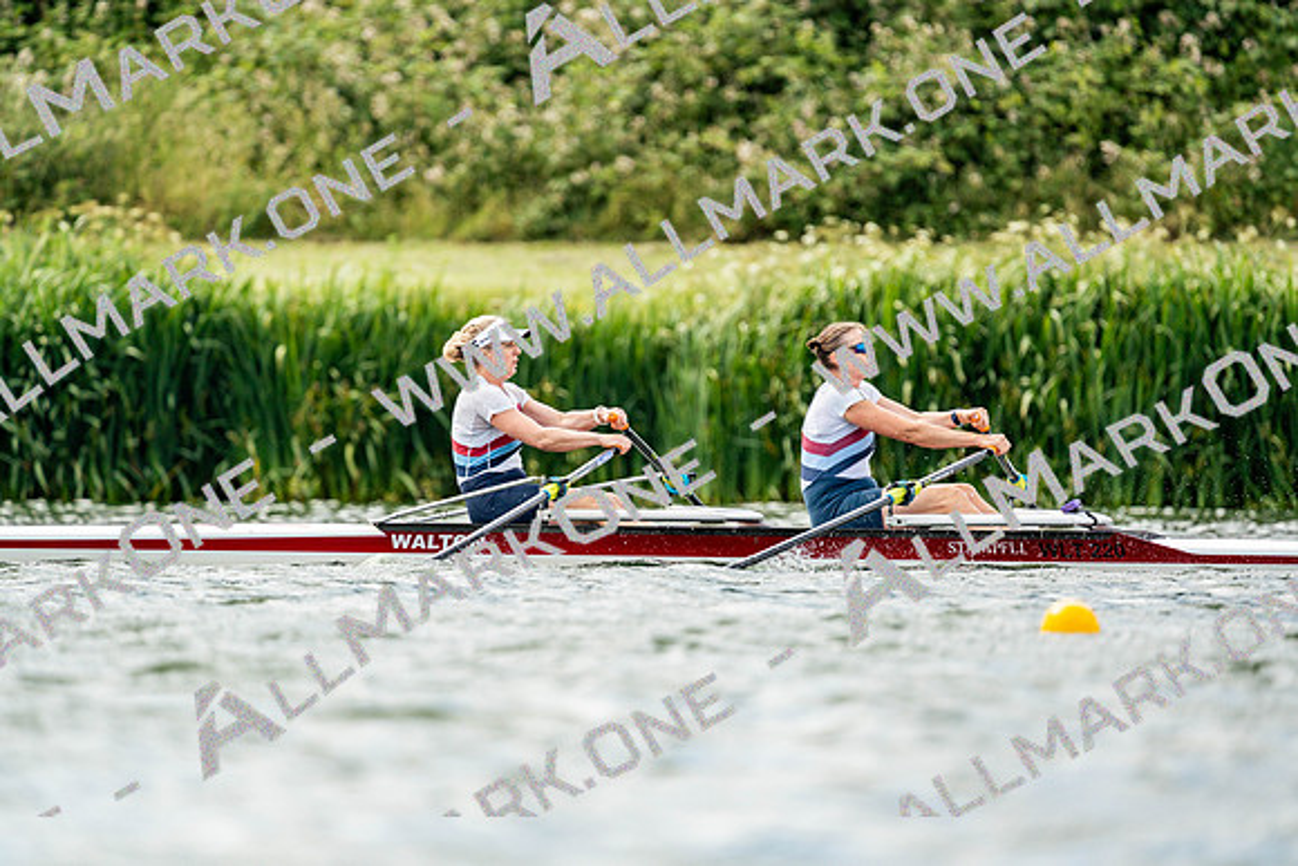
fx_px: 21637
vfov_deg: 2.3
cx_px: 649
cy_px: 433
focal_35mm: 600
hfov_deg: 3.4
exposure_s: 1/2000
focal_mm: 600
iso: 640
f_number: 6.3
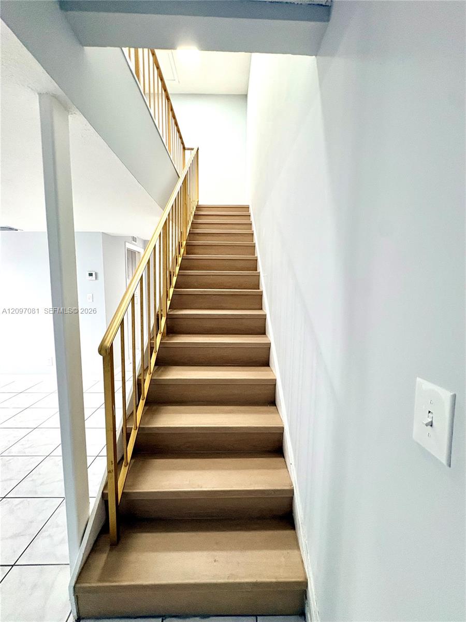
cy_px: 311
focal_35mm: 14
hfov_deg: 85.7
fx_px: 251
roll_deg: -0.6
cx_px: 233
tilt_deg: -5.4
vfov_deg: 102.1
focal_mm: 2.22
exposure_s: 1/60
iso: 400
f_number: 2.2
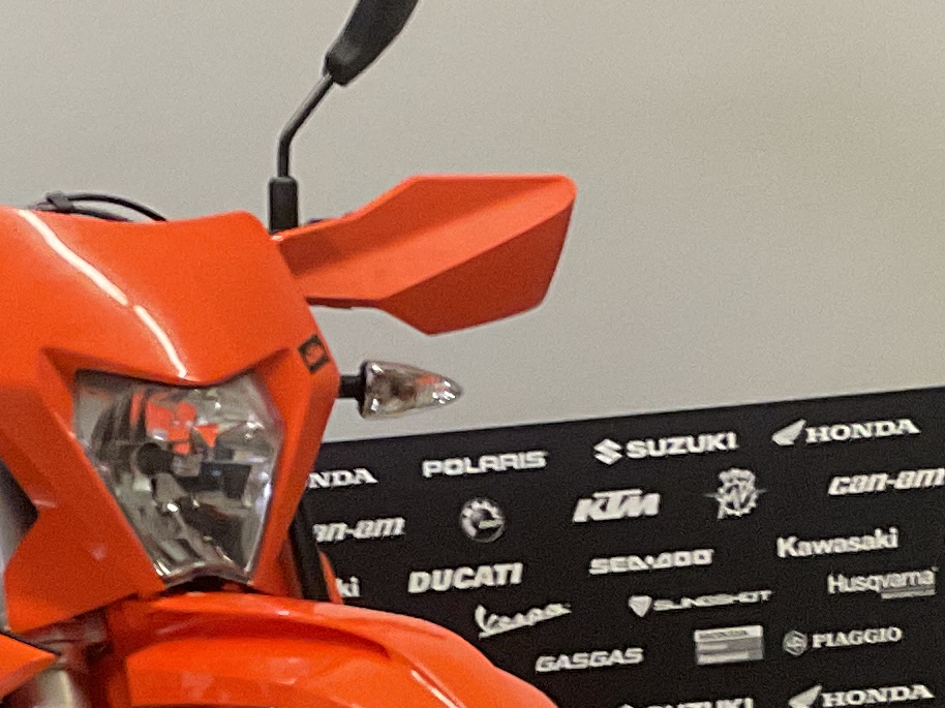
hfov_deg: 15.4
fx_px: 3493
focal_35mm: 128
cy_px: 739
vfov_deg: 11.4
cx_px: 339
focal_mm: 3
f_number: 1.8
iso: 160
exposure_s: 1/60
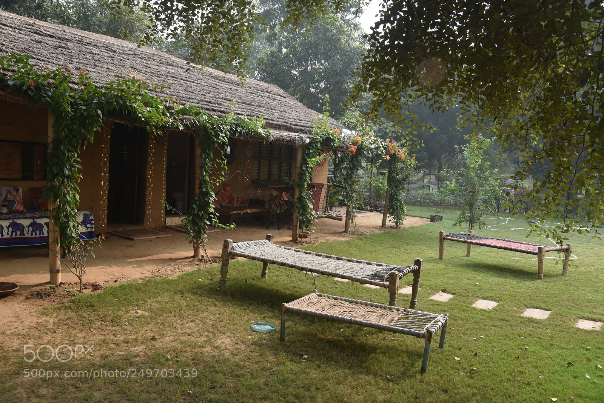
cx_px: 302
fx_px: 520
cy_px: 202
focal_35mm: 31
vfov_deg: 42.4
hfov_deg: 60.3
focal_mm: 31
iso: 400
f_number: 8
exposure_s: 1/250
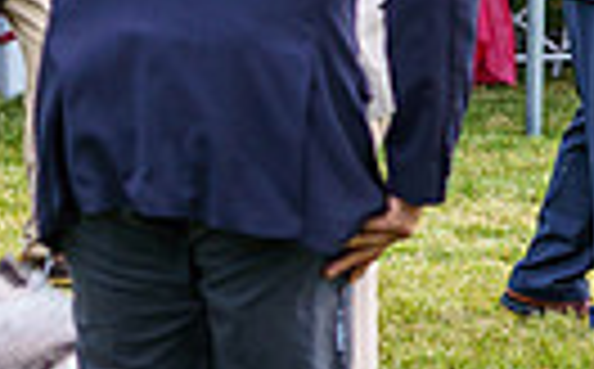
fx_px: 5721
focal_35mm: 354
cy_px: -191
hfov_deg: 5.8
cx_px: 1062
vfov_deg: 3.7
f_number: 4
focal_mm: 79
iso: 200
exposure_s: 1/500
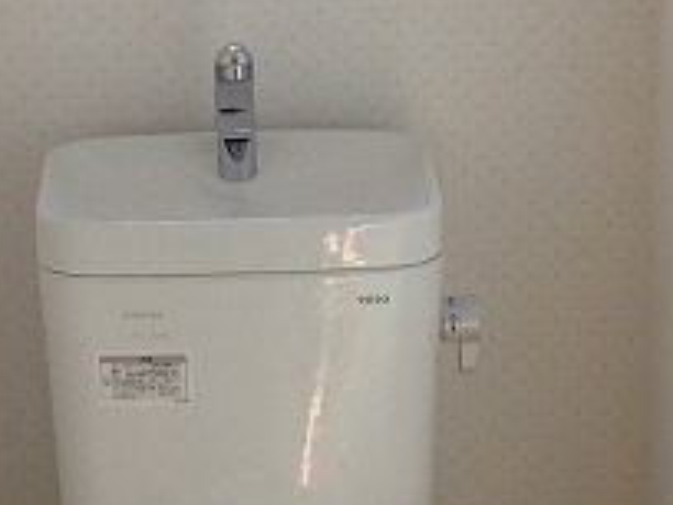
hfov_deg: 14.1
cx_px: 369
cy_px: 396
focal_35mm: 140
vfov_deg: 10.6
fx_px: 2722
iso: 50
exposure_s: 1/127
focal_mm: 4.28
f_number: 2.4
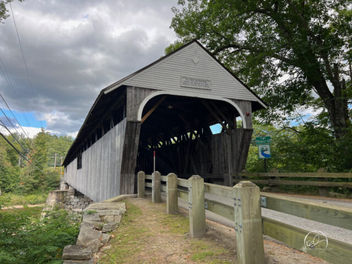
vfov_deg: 53.1
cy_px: 132
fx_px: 264
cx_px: 176
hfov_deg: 67.3
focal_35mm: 26
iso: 50
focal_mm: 5.7
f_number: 1.5
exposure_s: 1/611
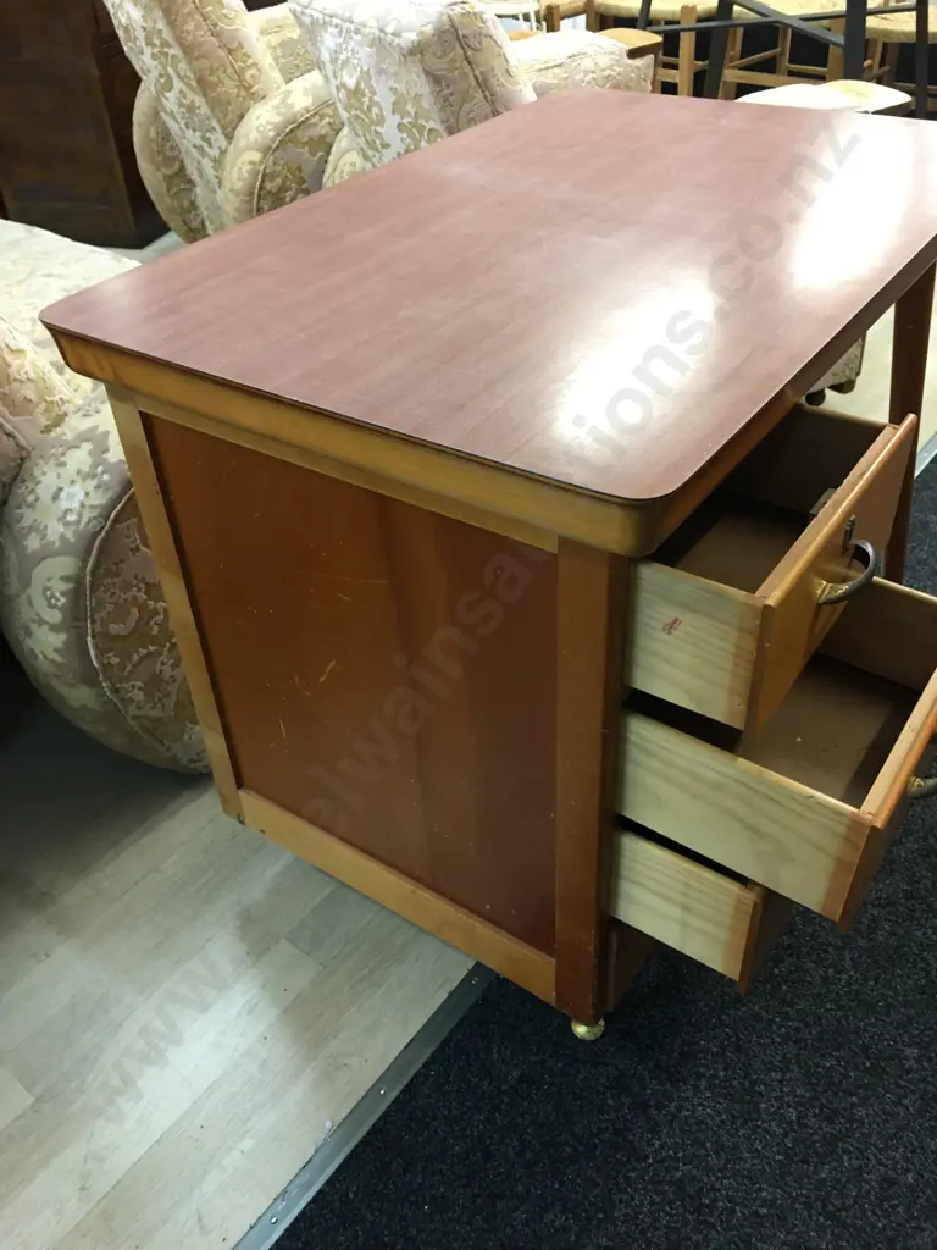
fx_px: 1047
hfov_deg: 48.2
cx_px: 468
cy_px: 625
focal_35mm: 29
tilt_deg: -37.4
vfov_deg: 61.7
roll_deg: +2.5
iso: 80
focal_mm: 4.15
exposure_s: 1/17
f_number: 2.2
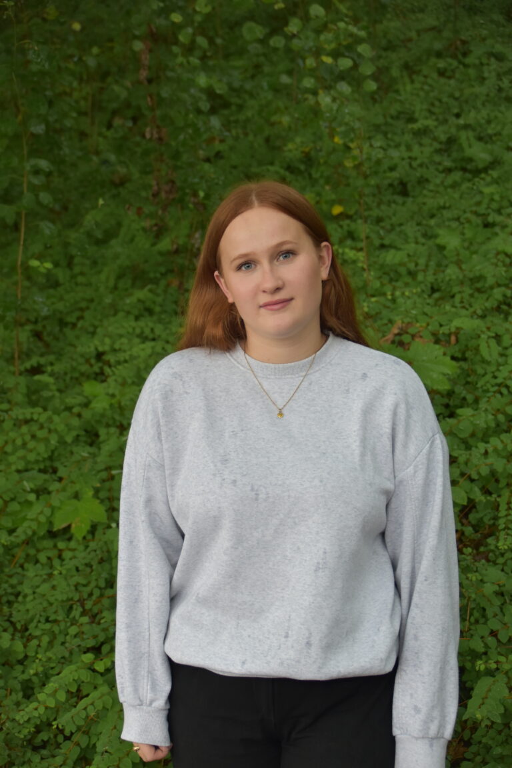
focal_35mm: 75
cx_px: 256
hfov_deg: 18.2
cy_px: 384
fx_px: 1600
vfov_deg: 27.0
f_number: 4.8
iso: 640
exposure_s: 1/60
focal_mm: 50
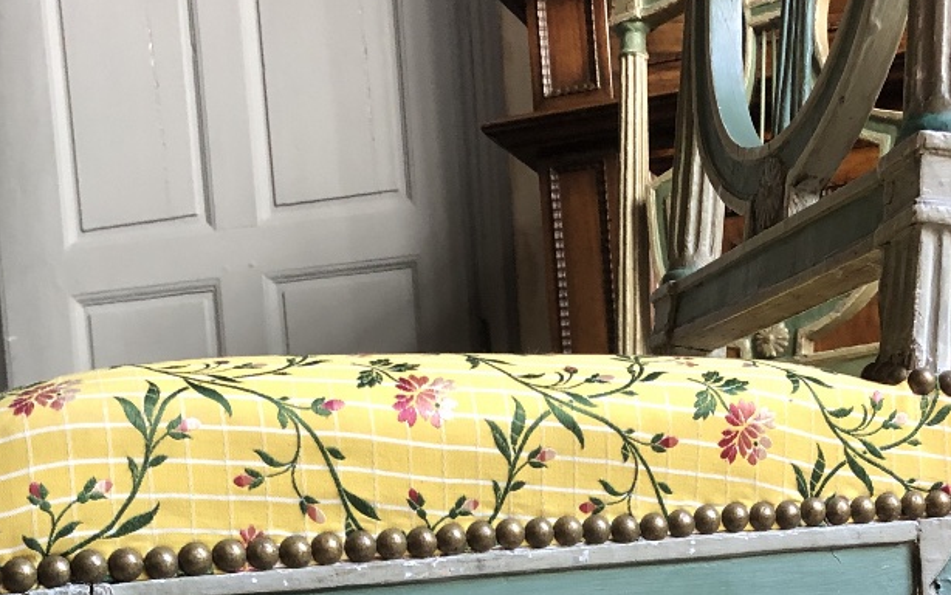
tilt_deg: -5.1
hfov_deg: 35.1
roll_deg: +3.9
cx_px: 524
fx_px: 1504
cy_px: 736
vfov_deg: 20.7
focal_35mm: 58
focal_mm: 4
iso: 80
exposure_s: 1/15
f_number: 1.8
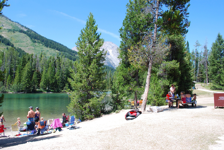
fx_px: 168
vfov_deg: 48.0
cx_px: 112
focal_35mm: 27
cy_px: 75
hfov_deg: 67.3
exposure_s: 1/160
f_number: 9
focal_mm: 18
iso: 200
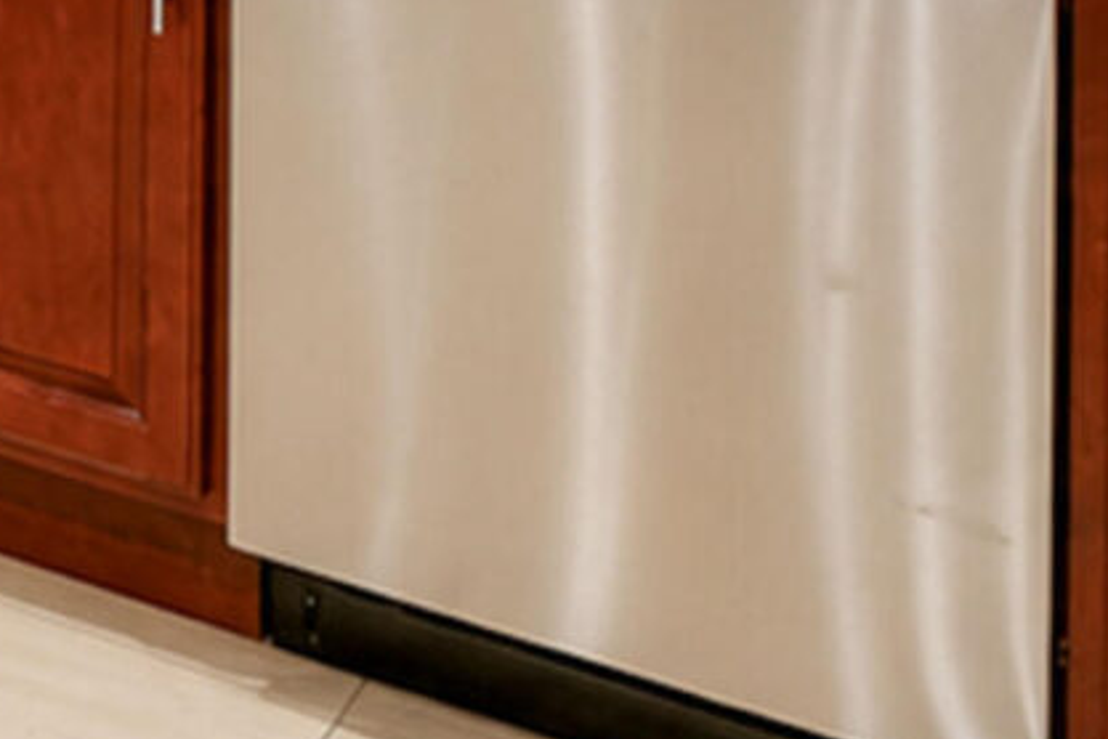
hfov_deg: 17.4
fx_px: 2831
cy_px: -801
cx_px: -954
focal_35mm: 92
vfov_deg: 12.7
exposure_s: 1/15
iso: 100
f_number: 2.8
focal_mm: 10
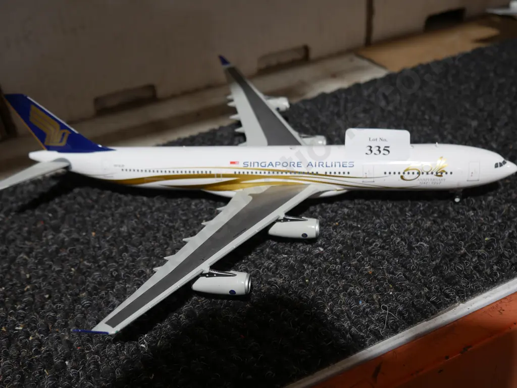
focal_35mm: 36
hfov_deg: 51.3
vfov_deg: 39.7
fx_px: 538
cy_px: 194
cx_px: 258
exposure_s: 1/60
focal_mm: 18
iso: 250
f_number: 4
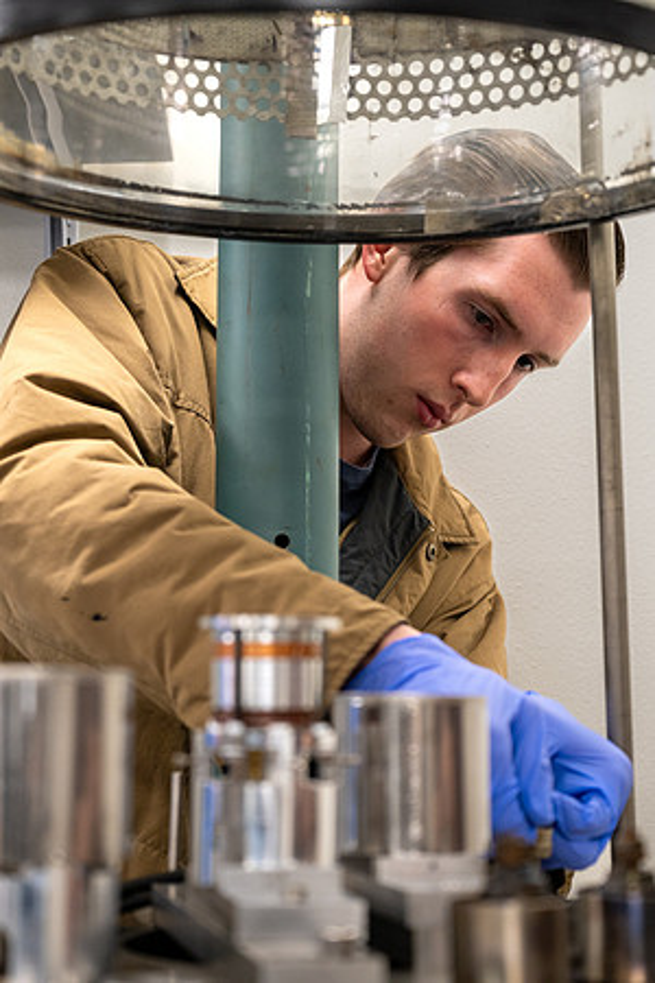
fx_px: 1637
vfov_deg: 33.4
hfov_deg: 22.6
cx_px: 263
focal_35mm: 60
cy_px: 492
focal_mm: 40
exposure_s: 1/100
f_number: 2.8
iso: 500
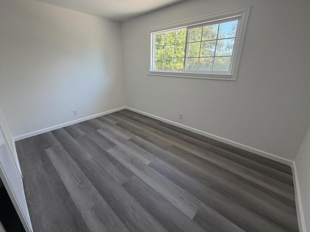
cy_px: 109
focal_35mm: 15
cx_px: 149
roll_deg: +1.0
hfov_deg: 98.1
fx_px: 134
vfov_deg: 81.7
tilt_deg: -18.4
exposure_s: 1/121
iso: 160
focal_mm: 2.22
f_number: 2.2
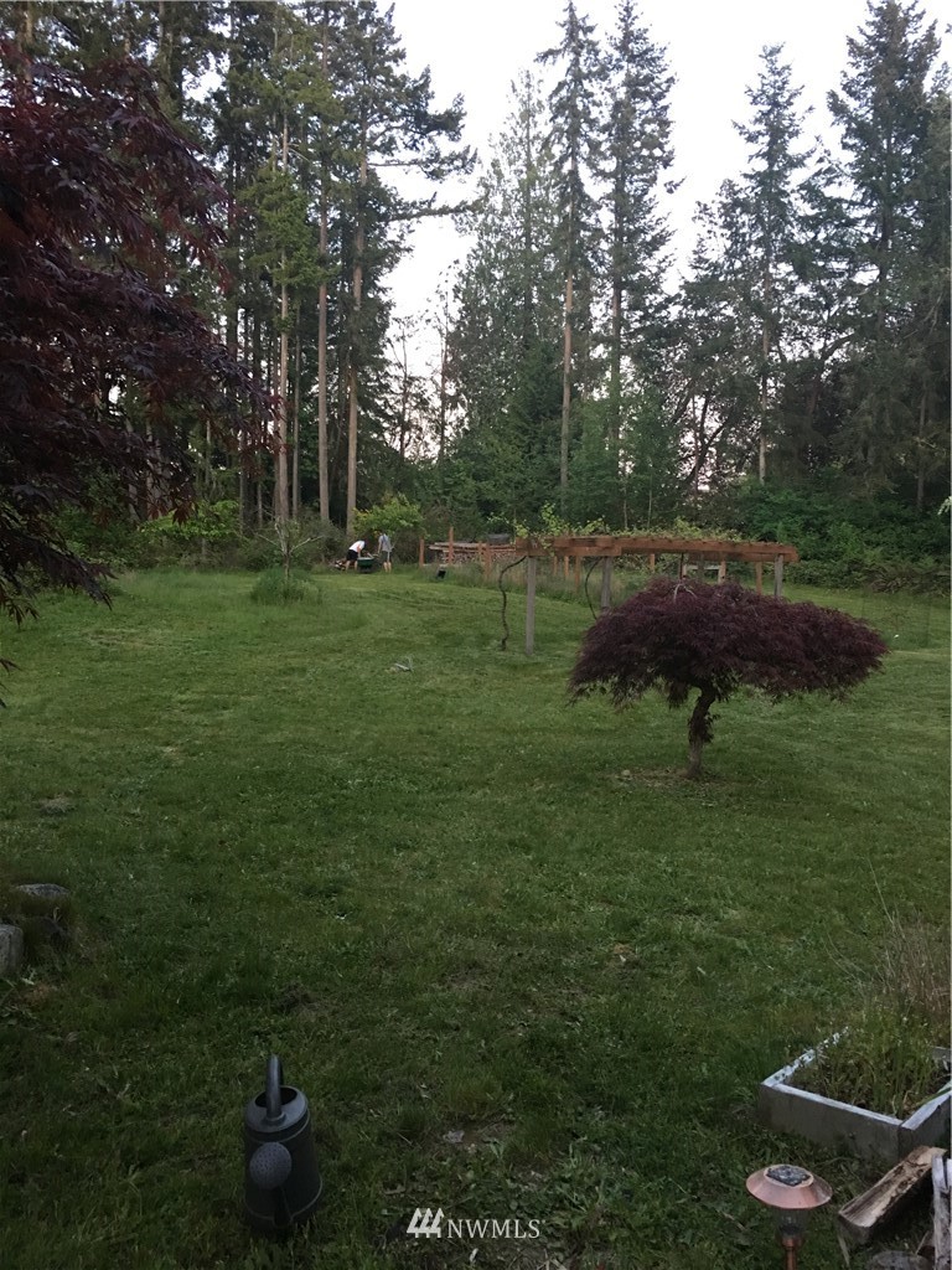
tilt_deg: -0.8
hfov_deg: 48.2
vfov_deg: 61.7
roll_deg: -1.2
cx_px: 476
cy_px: 635
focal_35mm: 29
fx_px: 1063
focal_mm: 4.15
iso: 80
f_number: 2.2
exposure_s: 1/15
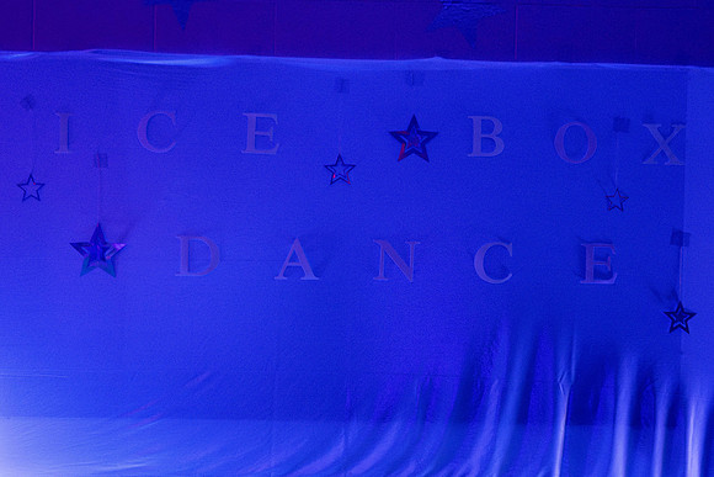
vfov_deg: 34.9
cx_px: 343
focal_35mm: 38
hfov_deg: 50.6
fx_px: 754
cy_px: 298
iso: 6400
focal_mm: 30
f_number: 4
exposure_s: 1/160
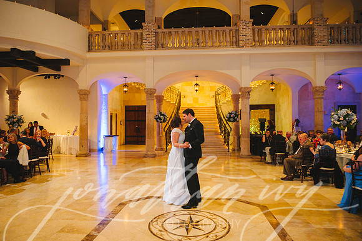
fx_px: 241
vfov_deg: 53.1
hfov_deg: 73.8
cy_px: 120
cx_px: 181
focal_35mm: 24
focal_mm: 24
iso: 3200
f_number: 2.8
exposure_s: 1/125
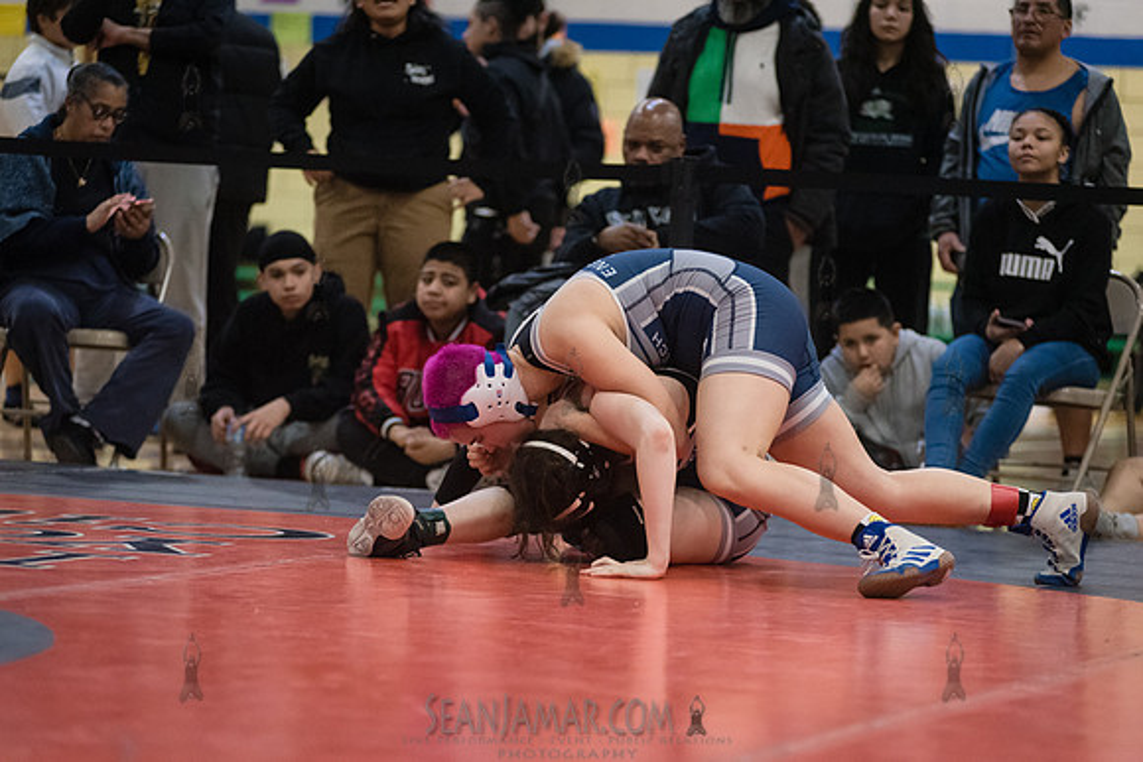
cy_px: 381
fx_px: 4287
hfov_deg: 15.2
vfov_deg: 10.2
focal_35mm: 135
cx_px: 572
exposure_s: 1/500
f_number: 3.5
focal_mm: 135
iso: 8000
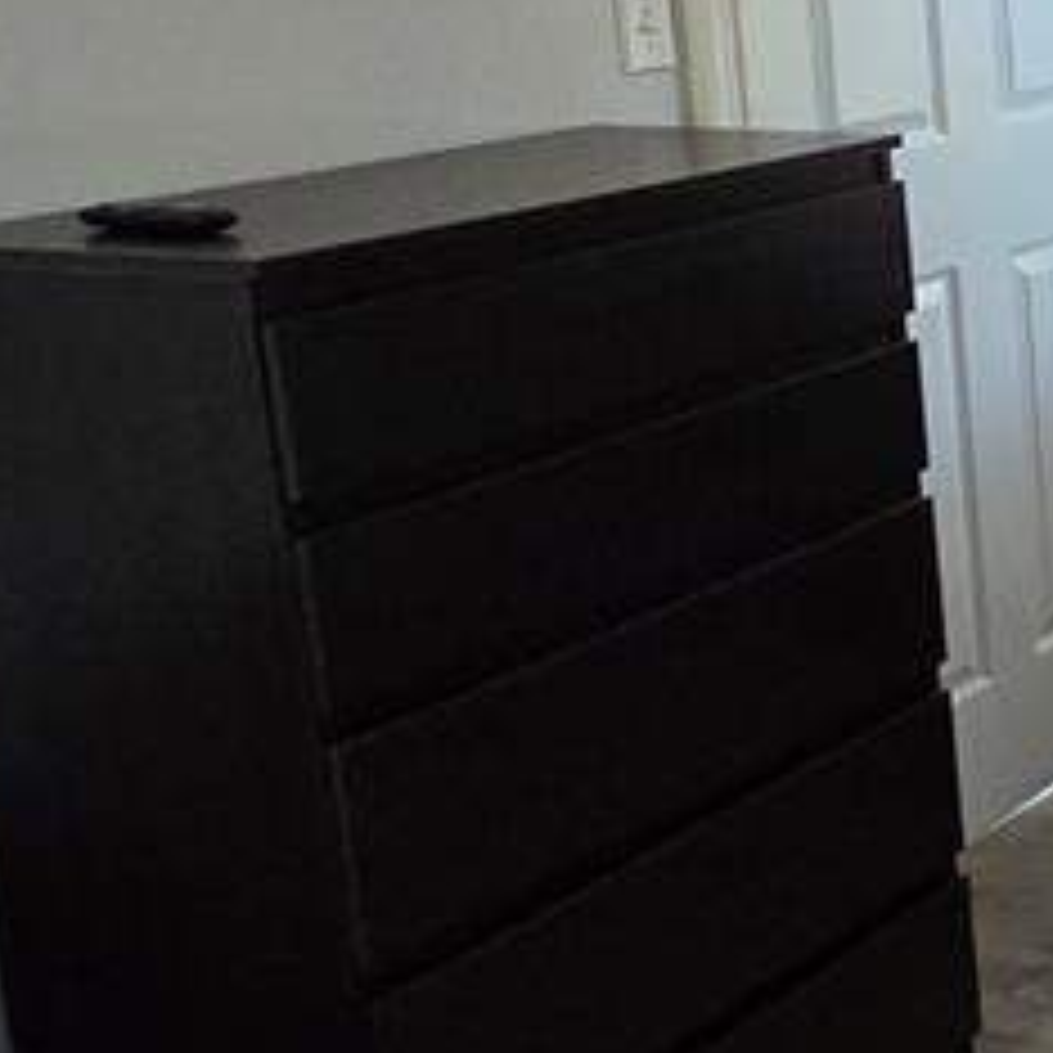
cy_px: 198
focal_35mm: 59
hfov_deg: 19.9
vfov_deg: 28.4
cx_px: 1966
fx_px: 2031
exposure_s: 1/60
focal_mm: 2.2
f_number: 2.2
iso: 200
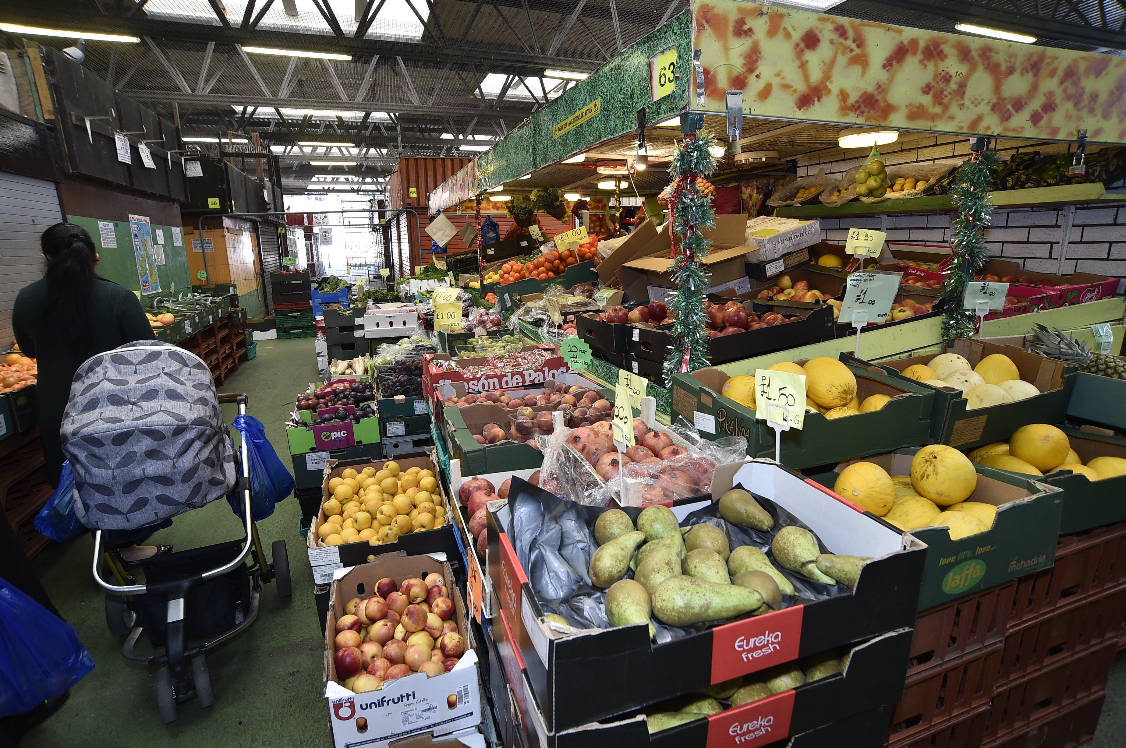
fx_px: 562
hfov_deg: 90.1
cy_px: 374
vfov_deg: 67.3
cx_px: 563
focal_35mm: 18
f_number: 8
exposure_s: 1/125
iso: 1600
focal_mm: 18
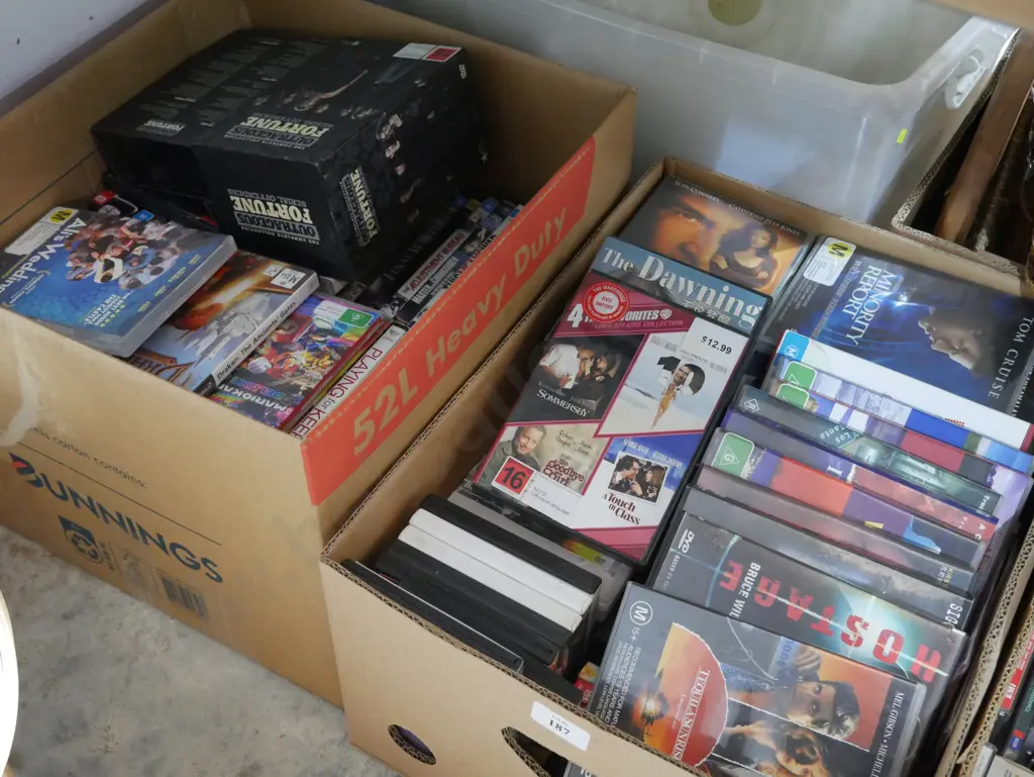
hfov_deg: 44.8
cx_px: 517
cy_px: 388
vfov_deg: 34.4
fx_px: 1255
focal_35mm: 42
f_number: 4.6
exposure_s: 1/30
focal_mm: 21
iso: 3200
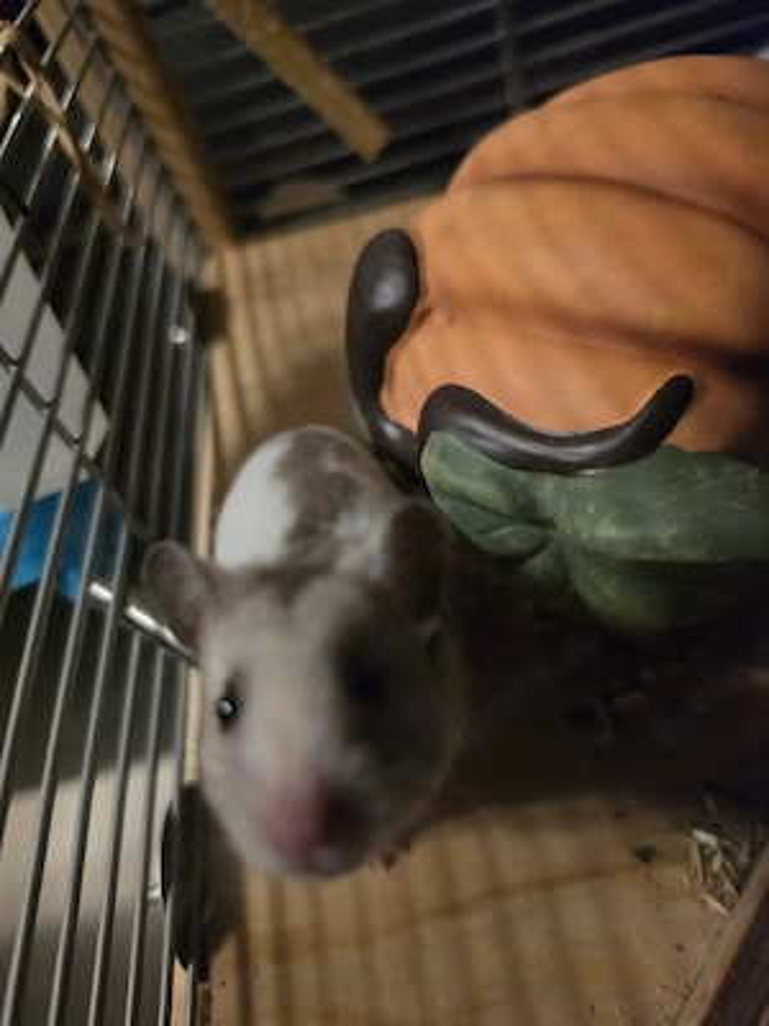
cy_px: 513
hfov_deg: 58.9
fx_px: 681
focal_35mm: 23
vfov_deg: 73.9
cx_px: 384
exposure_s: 1/33.4
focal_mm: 6.5
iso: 1000
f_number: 1.4
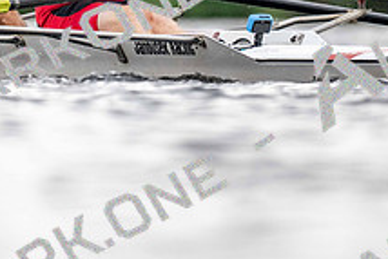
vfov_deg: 0.8
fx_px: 17525
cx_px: 158
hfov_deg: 1.3
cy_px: -41
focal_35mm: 1625
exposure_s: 1/2500
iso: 2500
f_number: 4
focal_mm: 600
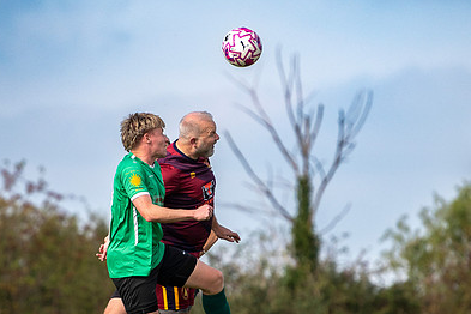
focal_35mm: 500
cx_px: 213
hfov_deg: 4.1
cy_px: 201
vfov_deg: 2.7
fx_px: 6541
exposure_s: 1/8000
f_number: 2.8
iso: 250
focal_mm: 195
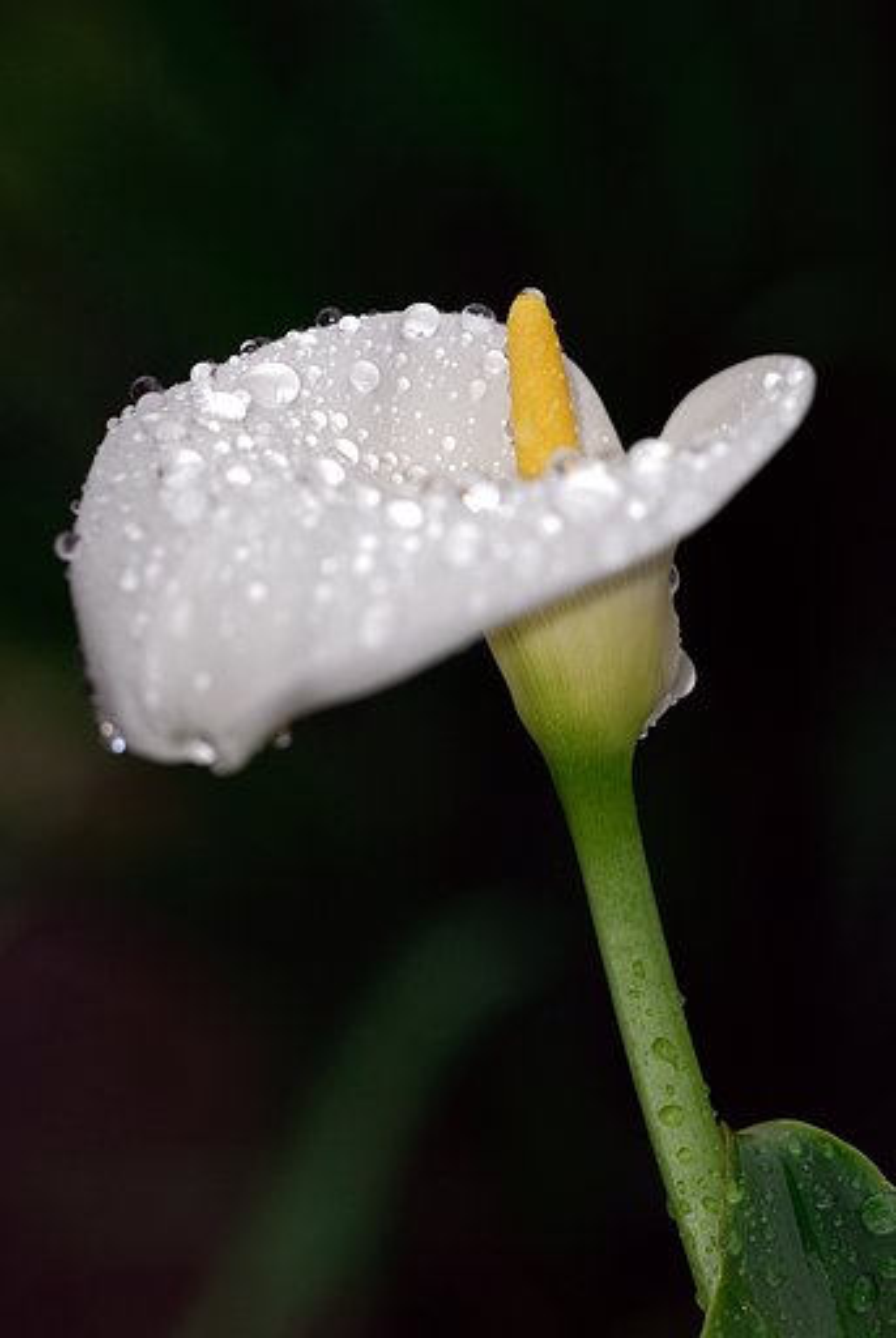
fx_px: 8371
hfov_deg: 6.1
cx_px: 448
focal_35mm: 225
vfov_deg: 9.1
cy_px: 669
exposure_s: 1/60
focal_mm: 150
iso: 200
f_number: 5
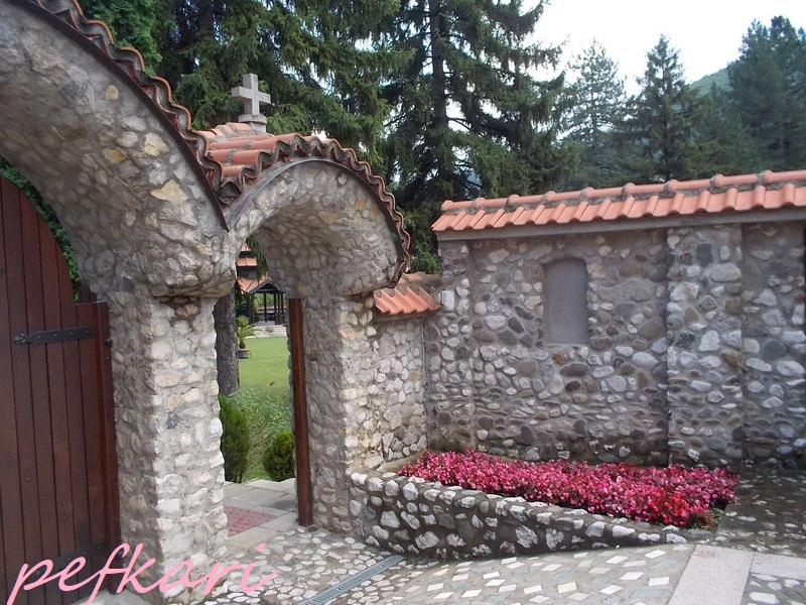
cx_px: 403
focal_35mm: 29
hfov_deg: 61.7
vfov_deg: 48.2
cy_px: 302
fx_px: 675
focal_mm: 4.1
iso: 160
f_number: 3.3
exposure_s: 1/250
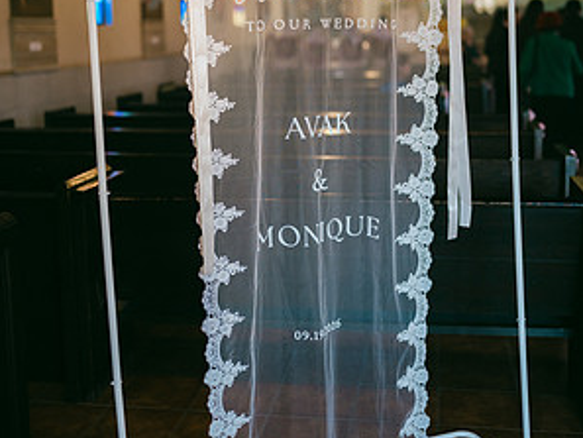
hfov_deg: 37.5
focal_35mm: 51
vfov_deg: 28.3
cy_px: 132
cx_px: 292
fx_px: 859
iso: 400
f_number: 1.2
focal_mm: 35
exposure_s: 1/640
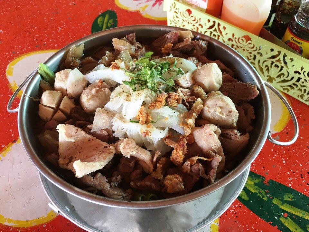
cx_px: 154
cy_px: 116
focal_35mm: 29
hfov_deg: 61.7
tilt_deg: -49.2
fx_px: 259
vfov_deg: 48.2
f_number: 2.2
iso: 40
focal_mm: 4.15
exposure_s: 1/17
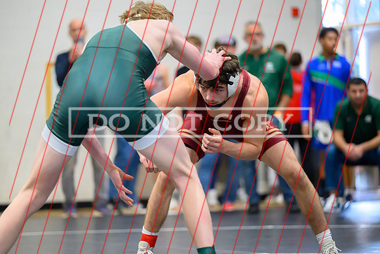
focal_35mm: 165
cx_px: 190
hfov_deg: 12.4
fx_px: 1742
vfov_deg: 8.3
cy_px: 127
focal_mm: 165
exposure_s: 1/640
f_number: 2.8
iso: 8000
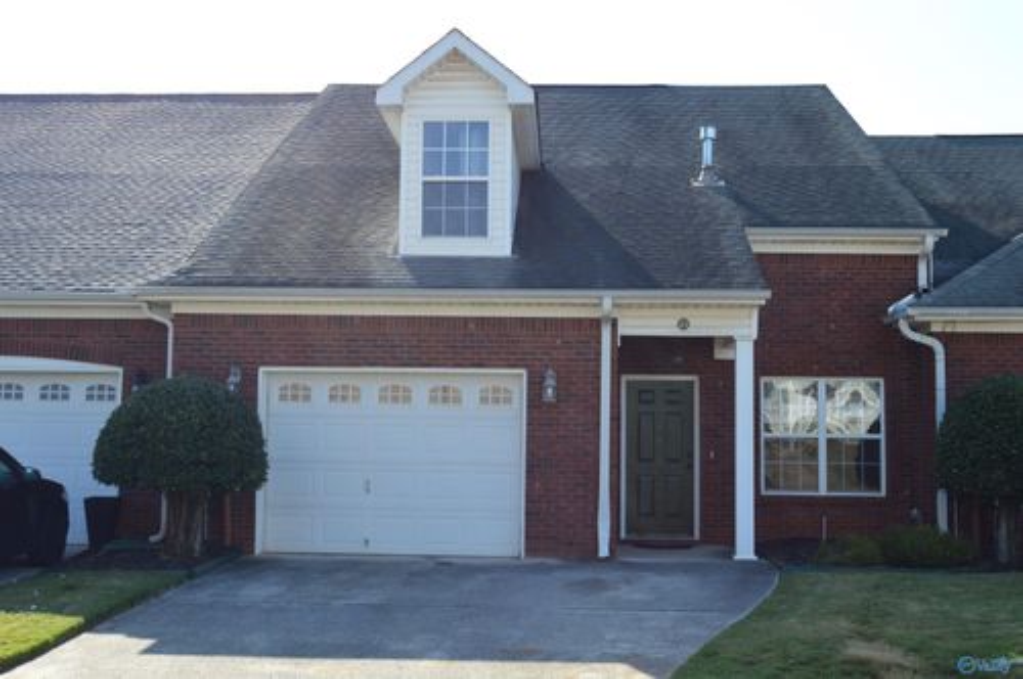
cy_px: 340
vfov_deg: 31.8
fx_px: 1192
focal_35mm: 42
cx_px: 512
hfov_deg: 46.5
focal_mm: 28
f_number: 8
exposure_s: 1/125
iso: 125
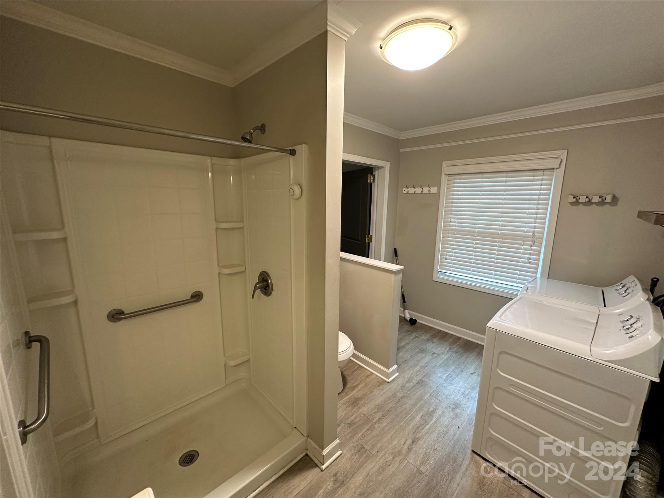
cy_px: 249
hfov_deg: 102.1
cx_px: 332
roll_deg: -0.9
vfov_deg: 85.7
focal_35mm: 14
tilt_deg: -10.3
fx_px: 269
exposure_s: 1/60
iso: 320
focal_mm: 2.22
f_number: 2.2
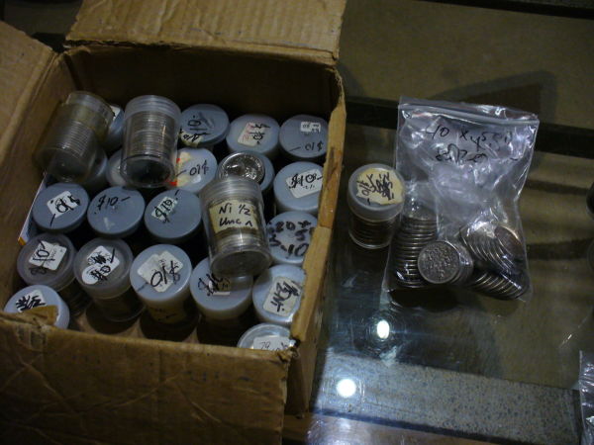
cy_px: 222
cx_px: 297
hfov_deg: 50.1
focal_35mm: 37
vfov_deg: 38.7
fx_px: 635
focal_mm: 6.1
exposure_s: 1/8
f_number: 2.8
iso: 200
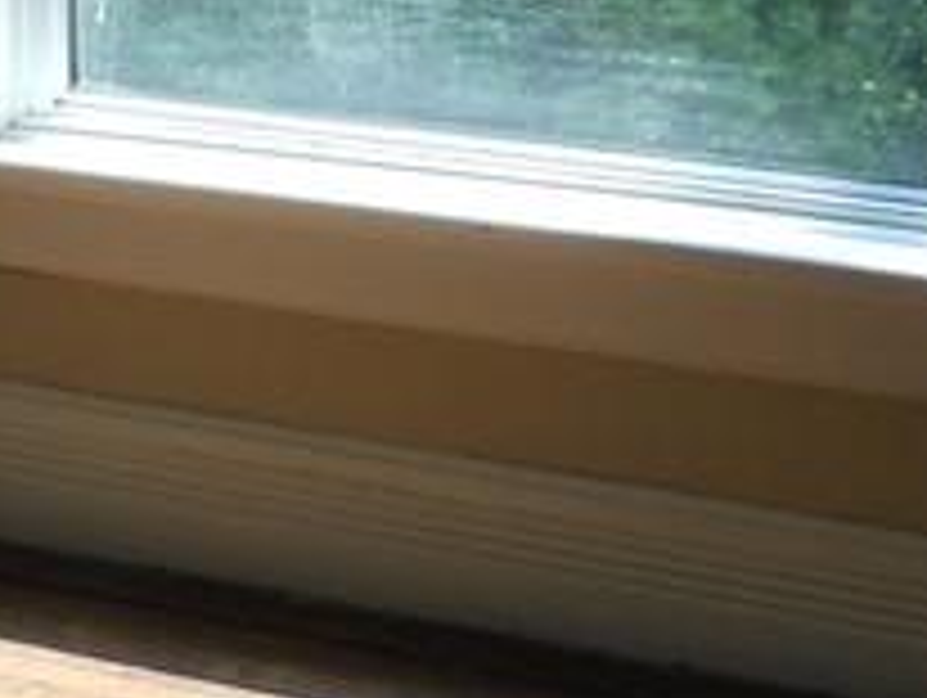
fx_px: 3727
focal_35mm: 139
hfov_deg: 13.7
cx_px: -230
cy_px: -477
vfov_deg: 10.2
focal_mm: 5
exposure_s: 1/60
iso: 80
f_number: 3.7
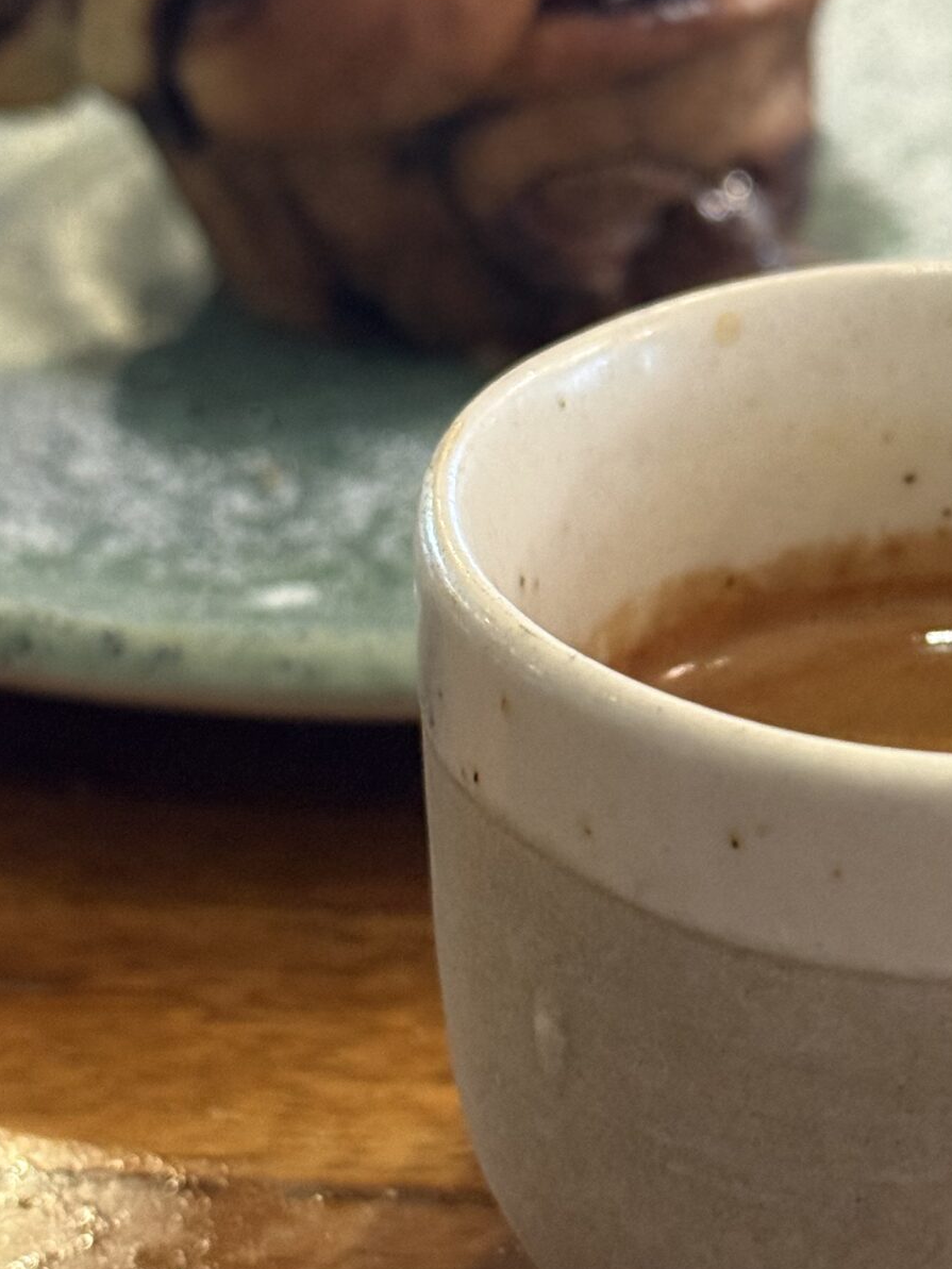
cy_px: 705
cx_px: 745
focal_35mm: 103
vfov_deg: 19.1
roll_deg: -0.4
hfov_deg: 14.3
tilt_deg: -29.4
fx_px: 3776
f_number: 1.78
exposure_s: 1/33
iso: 320
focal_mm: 6.76
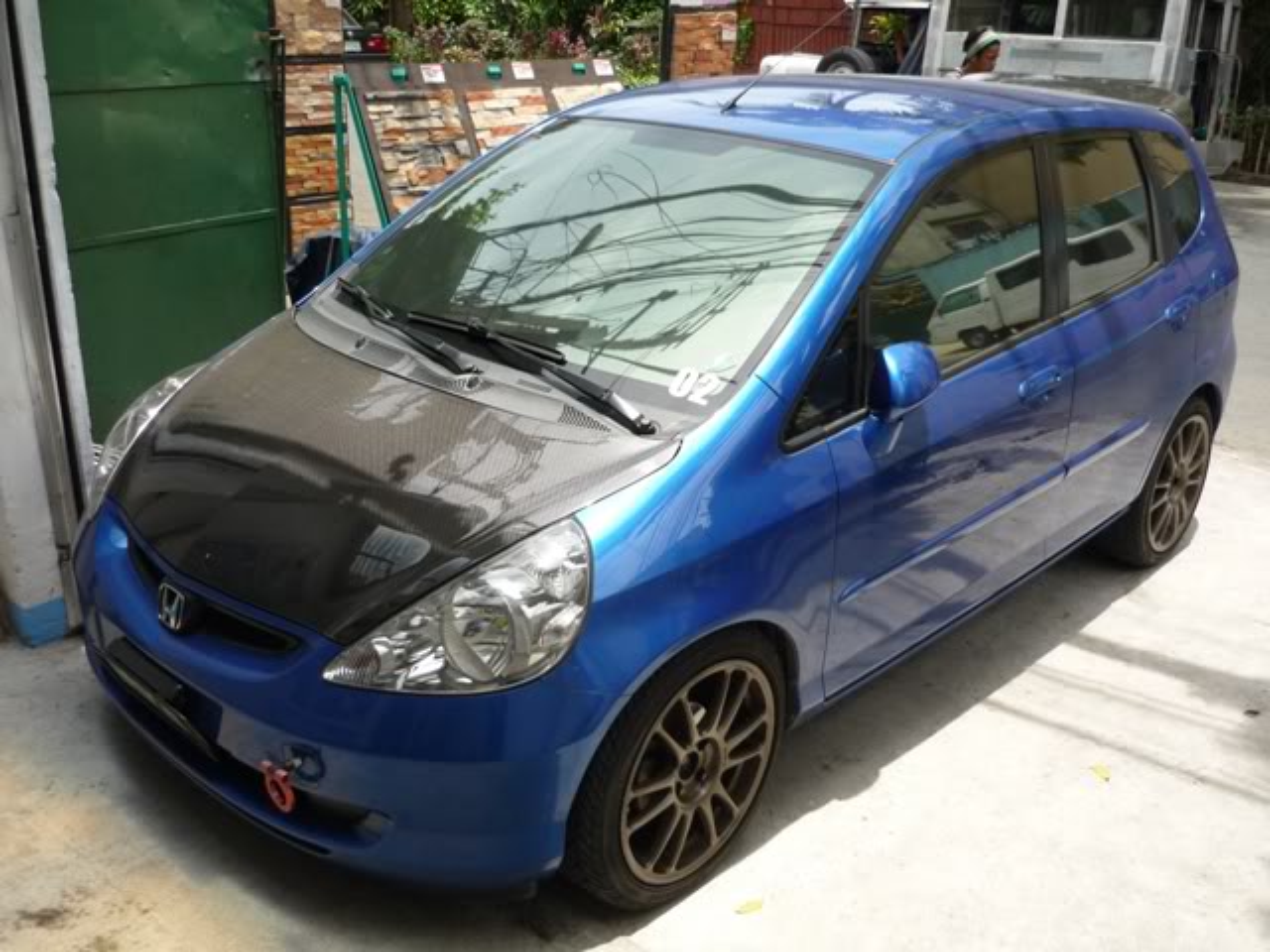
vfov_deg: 42.9
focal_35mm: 33
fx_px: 1211
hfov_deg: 55.4
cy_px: 476
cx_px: 635
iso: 100
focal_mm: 5.5
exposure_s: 1/640
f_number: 2.8
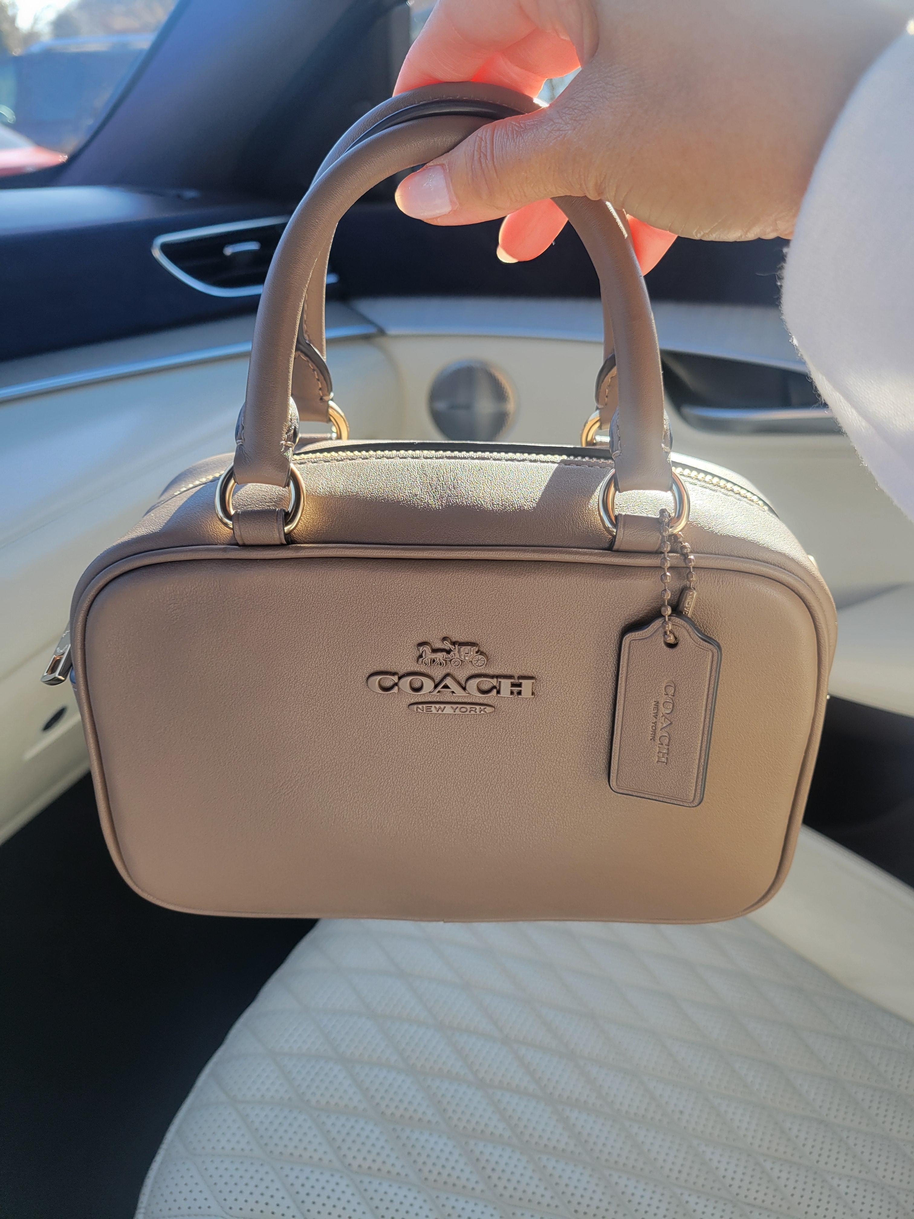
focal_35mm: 26
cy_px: 610
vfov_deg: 67.3
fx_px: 915
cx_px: 457
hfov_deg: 53.1
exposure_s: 1/227
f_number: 1.8
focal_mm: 5.4
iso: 40
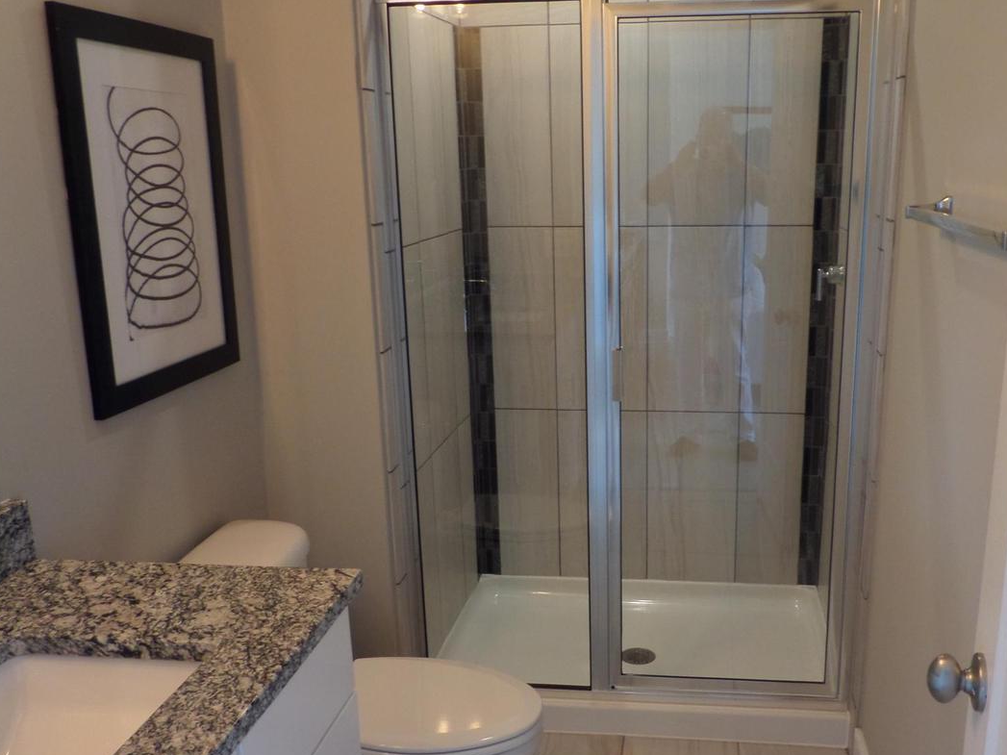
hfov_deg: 55.1
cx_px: 587
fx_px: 960
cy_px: 425
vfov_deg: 42.9
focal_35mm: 33
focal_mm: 4
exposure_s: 1/30
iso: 200
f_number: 3.2
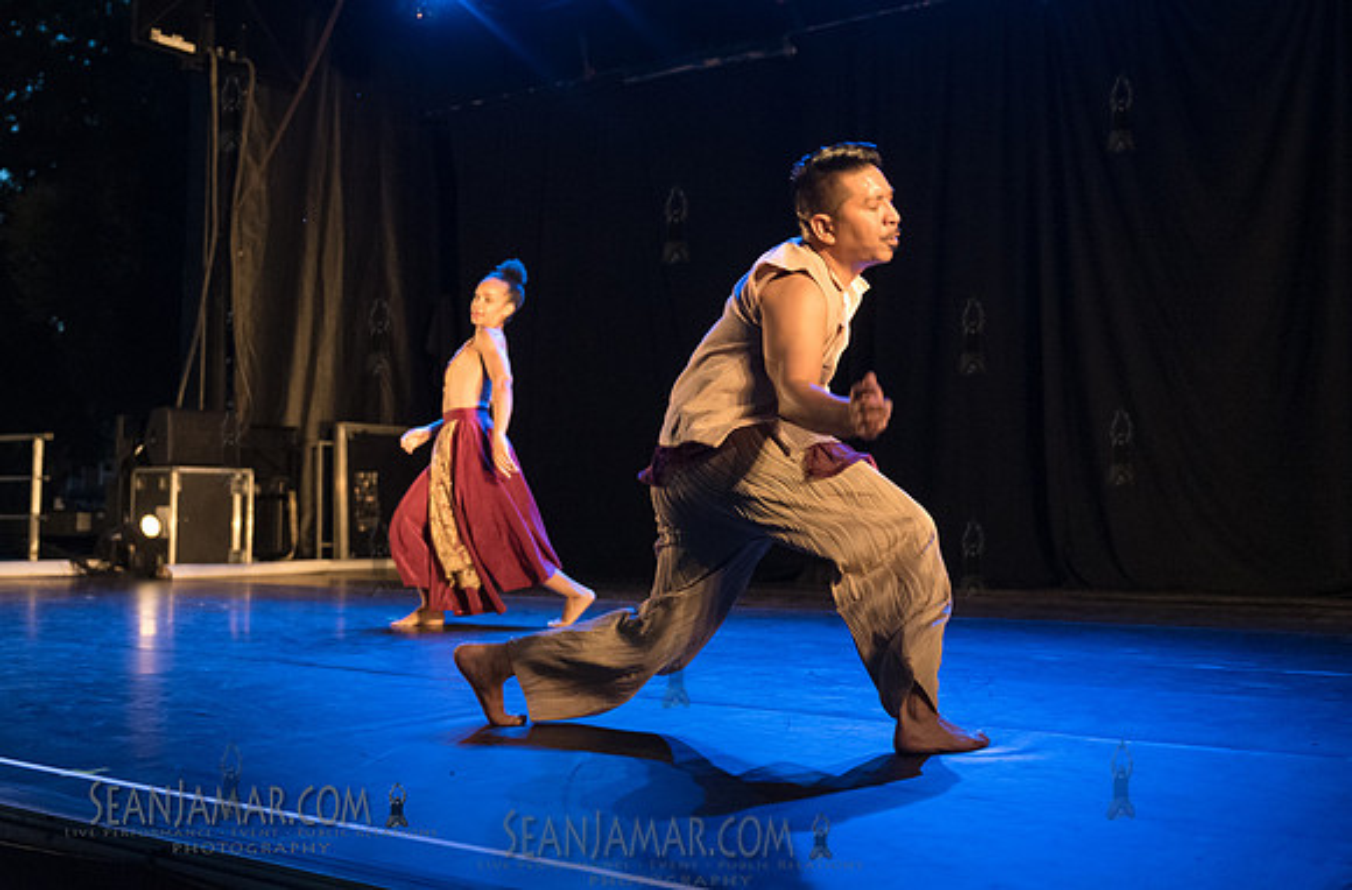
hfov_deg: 47.9
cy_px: 354
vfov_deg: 32.6
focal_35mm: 41
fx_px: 1519
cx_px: 600
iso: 5000
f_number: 2.8
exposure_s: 1/250
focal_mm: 34
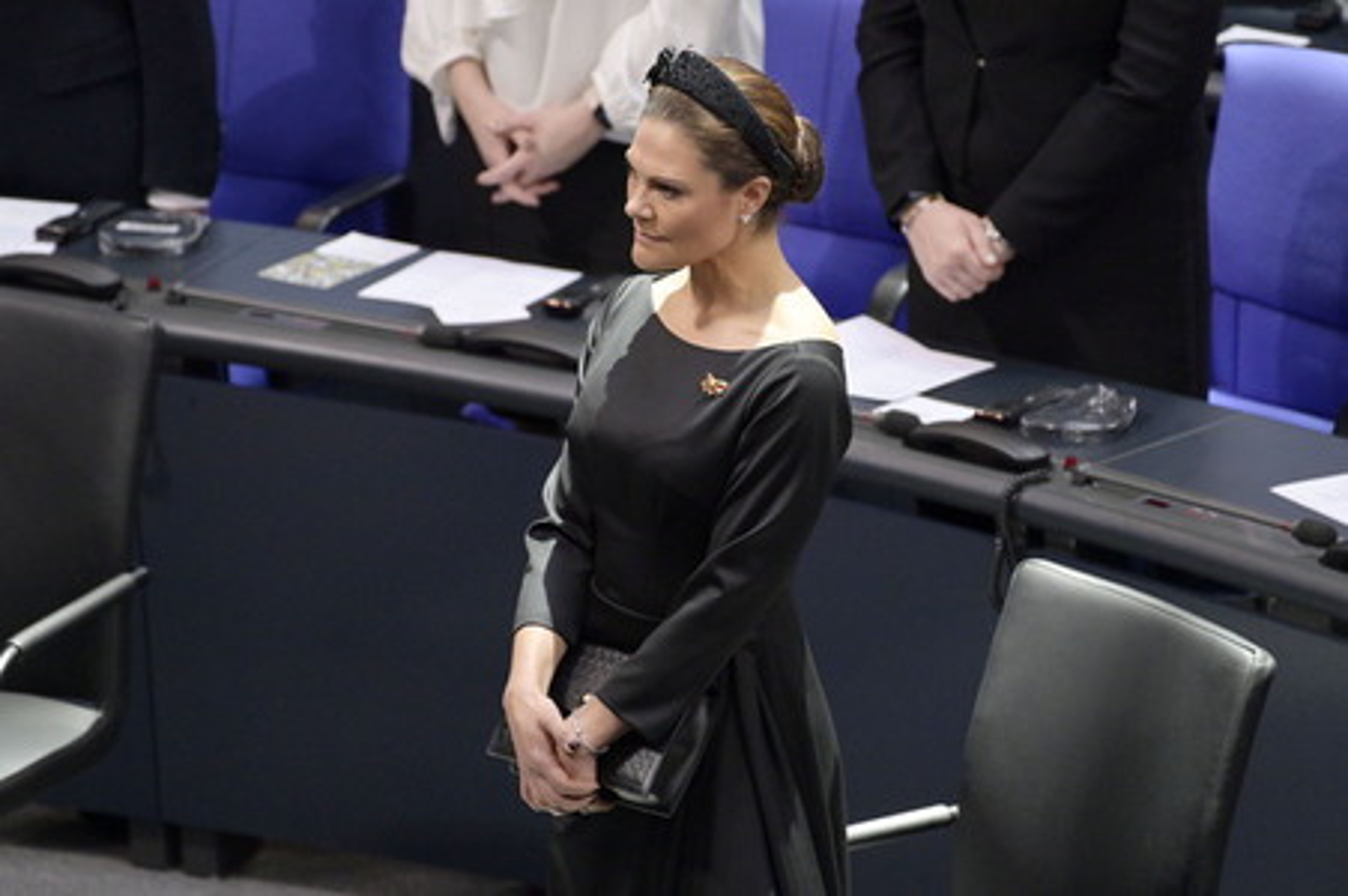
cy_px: 448
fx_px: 18708
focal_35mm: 500
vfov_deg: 2.7
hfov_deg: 4.1
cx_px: 674
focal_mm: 500
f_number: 5.6
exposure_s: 1/500
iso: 8000
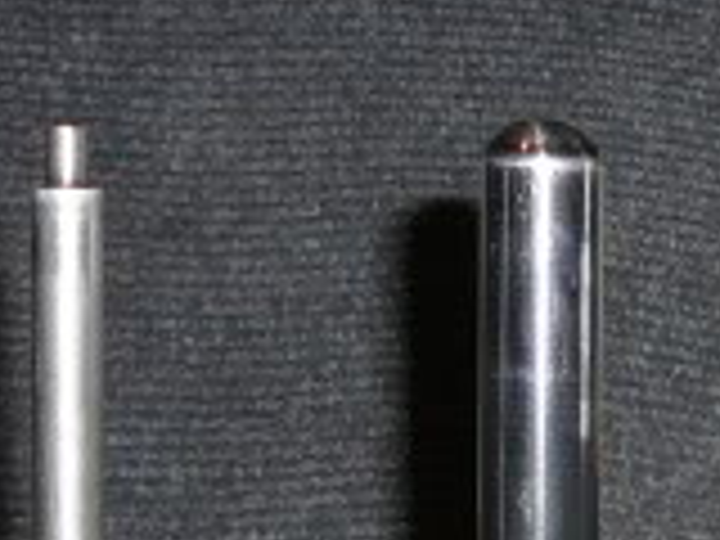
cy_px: 585
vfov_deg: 10.5
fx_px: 2912
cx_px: 922
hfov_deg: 13.6
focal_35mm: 140
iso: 100
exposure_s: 1/30
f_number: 2.8
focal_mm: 5.2
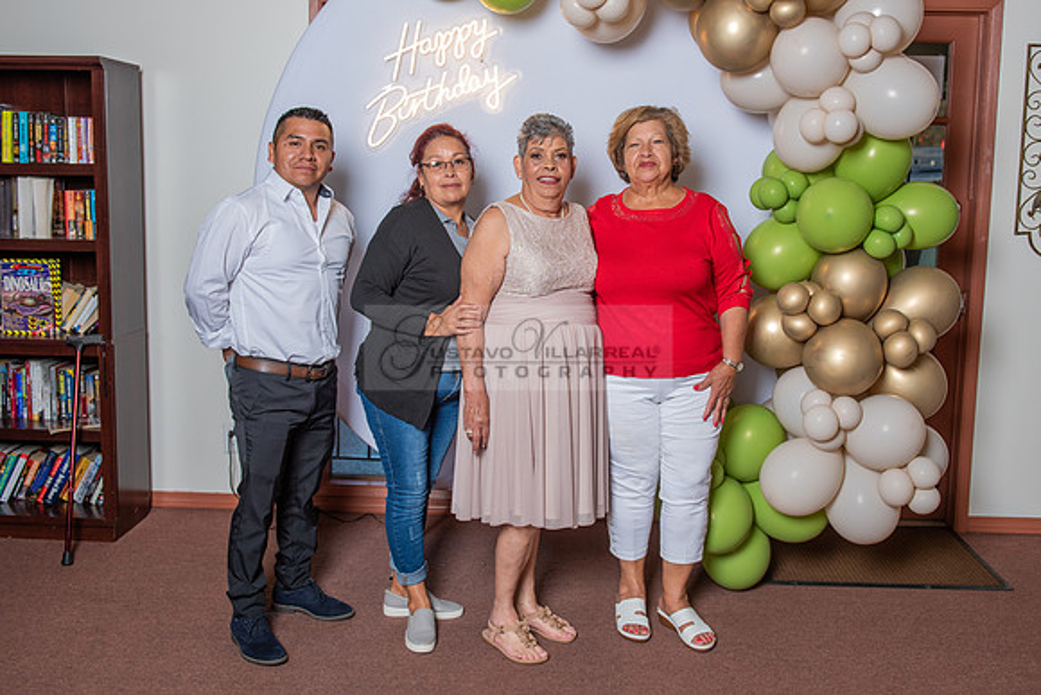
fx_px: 1031
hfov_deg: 53.6
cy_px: 304
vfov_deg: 37.2
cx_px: 546
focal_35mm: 36
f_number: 4
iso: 200
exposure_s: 1/200
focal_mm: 29
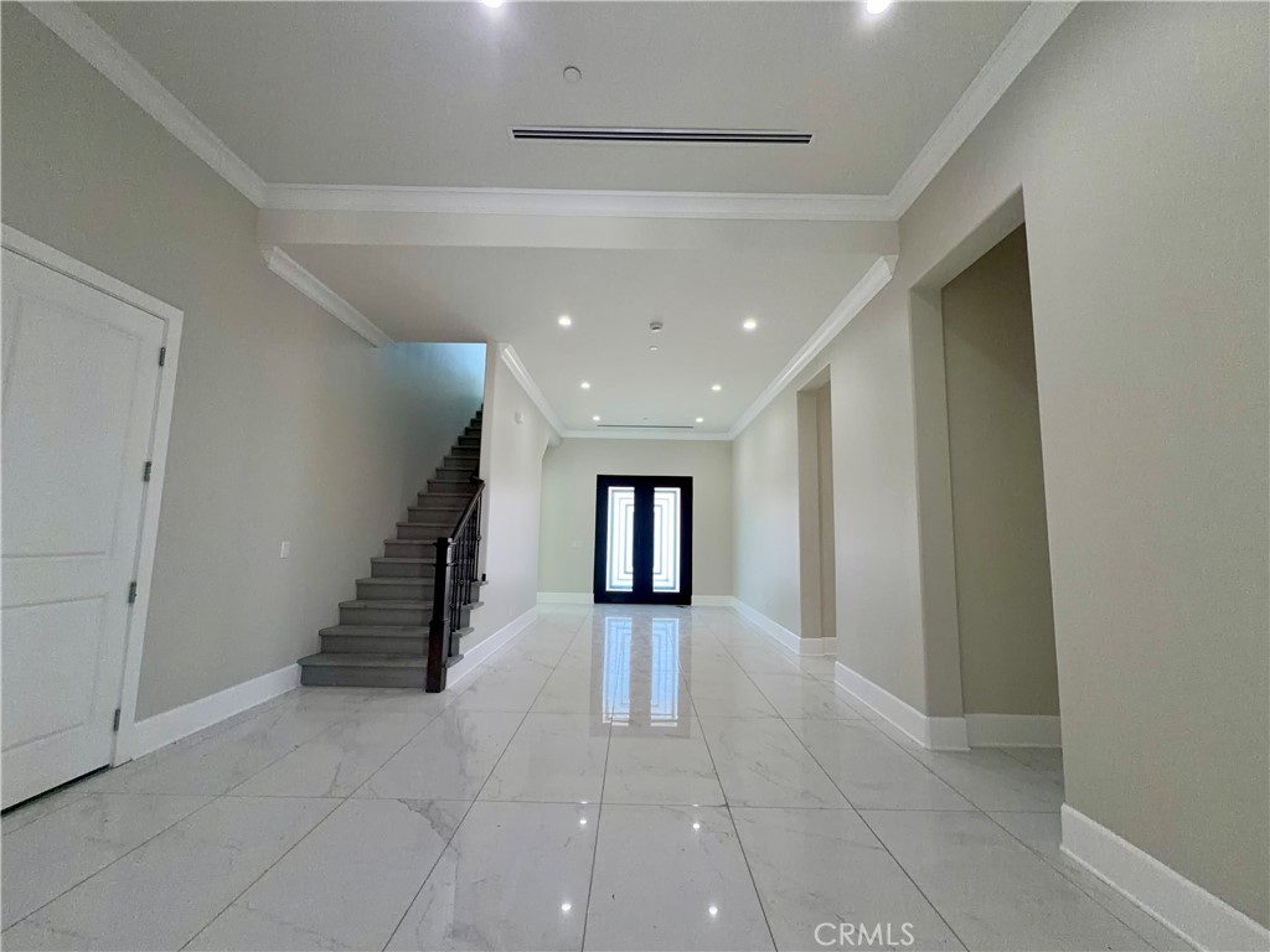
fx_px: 514
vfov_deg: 85.7
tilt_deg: +6.4
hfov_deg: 102.1
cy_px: 476
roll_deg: -1.0
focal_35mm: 14
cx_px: 635
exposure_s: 1/120
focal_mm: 2.22
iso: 200
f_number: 2.2
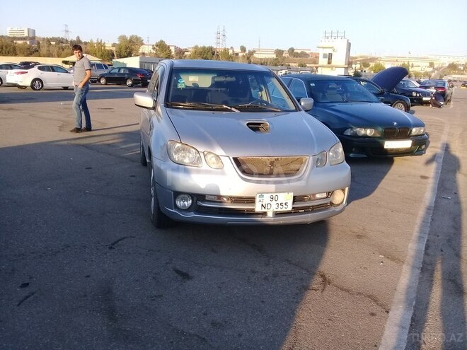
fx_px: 418
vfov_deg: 45.4
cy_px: 175
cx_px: 234
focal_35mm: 31
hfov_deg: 58.4
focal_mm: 3.3
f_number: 2.2
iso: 50
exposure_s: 1/427
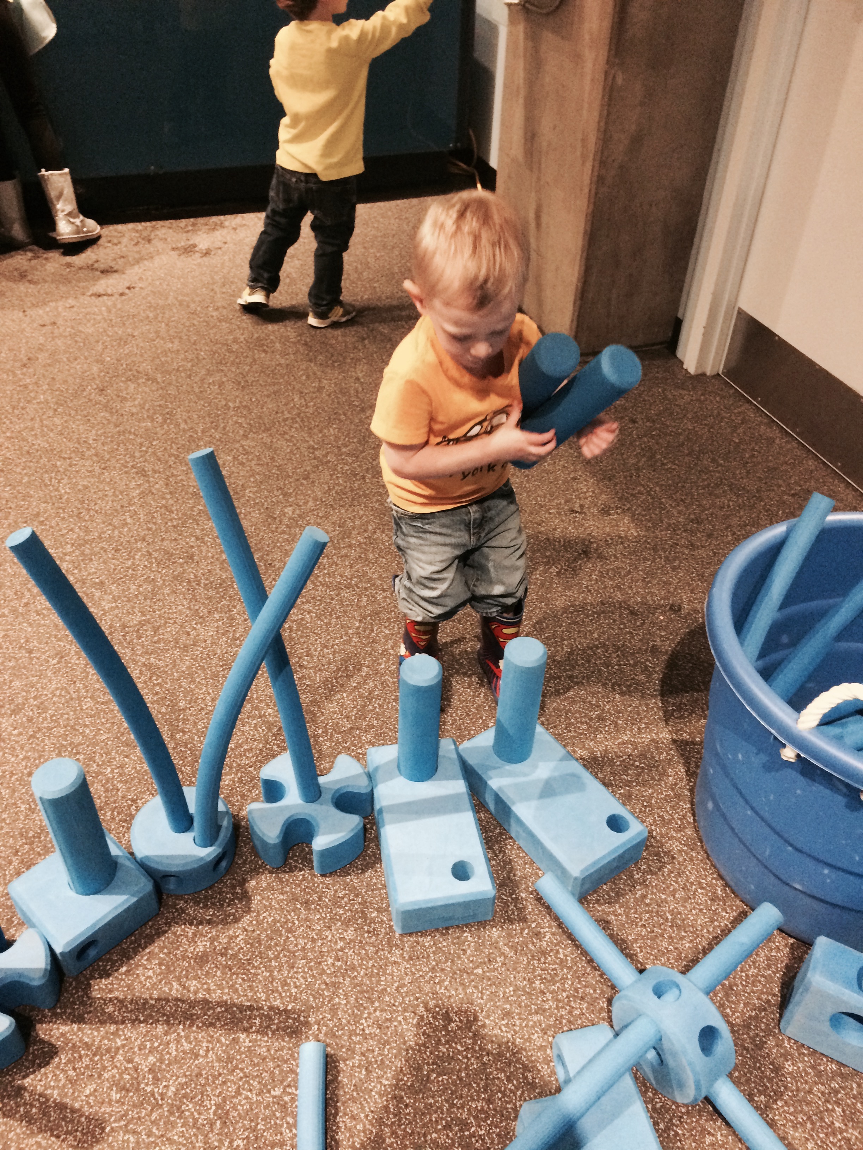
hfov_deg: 48.2
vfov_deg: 61.7
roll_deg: -1.9
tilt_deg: -40.7
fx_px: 964
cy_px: 575
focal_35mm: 29
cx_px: 432
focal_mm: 4.15
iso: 320
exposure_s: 1/30
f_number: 2.2
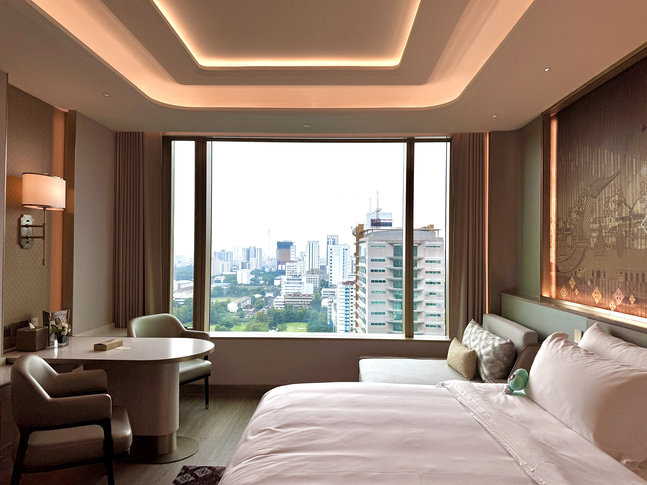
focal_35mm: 24
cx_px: 324
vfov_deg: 56.8
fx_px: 449
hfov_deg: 71.6
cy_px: 242
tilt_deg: +0.9
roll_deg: -0.7
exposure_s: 1/2959
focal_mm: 6.76
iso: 80
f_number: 1.78
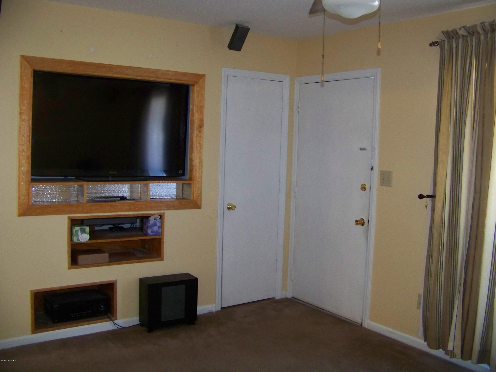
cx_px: 248
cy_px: 186
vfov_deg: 39.7
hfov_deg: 51.4
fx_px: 516
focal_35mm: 36
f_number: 2.8
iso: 200
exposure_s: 1/30
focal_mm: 5.85
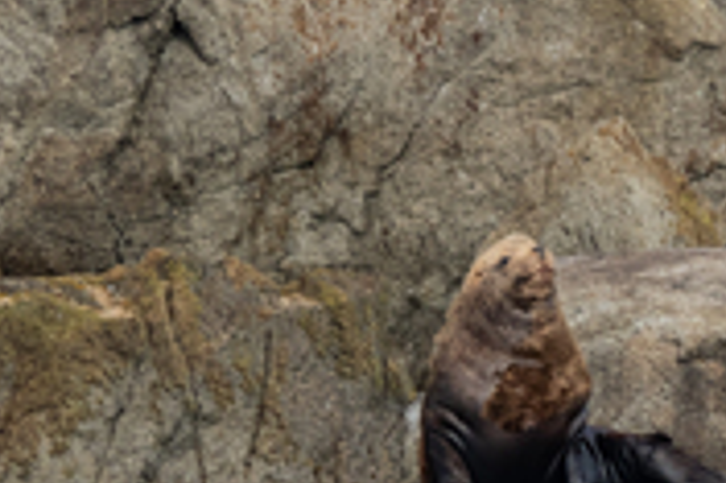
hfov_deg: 4.1
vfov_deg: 2.7
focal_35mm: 500
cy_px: 436
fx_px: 10074
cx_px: 858
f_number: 4.5
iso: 800
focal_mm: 105
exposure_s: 1/750
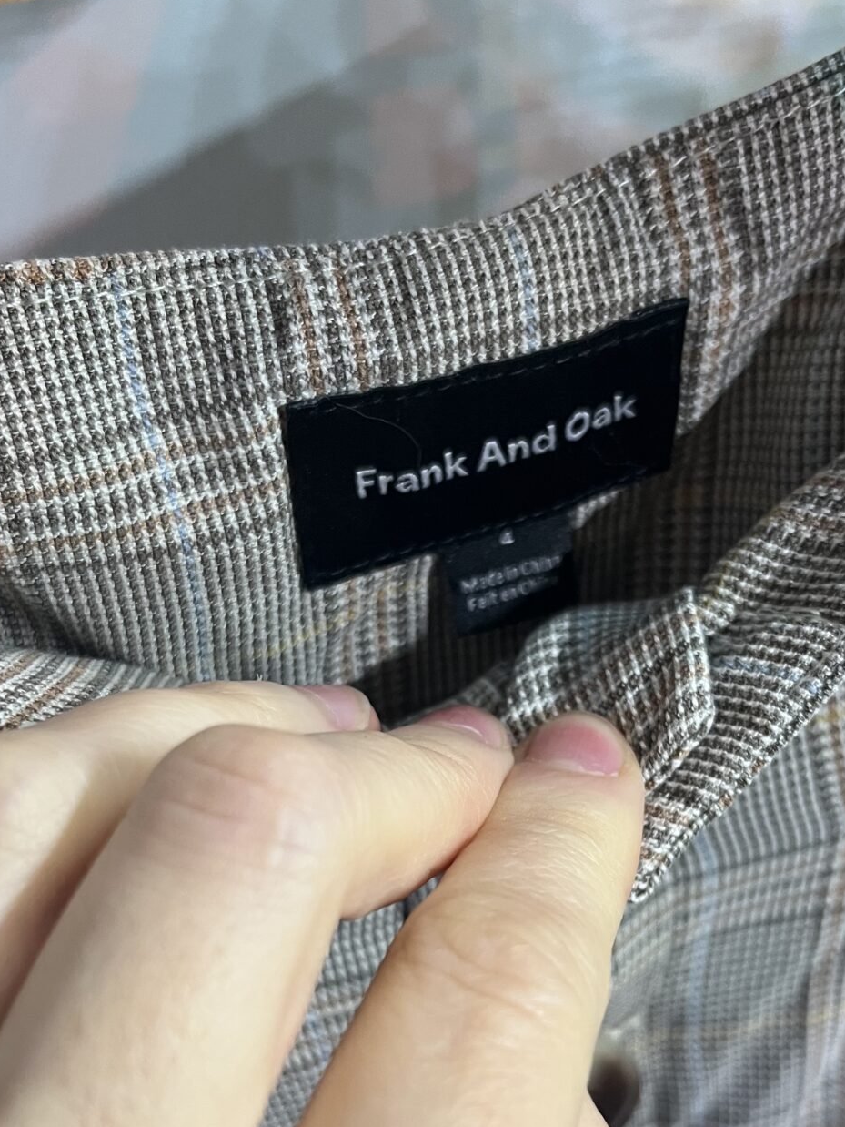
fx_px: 1399
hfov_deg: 33.6
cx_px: 413
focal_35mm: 43
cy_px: 795
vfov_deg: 42.9
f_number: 1.6
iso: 200
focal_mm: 5.1
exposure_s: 1/60
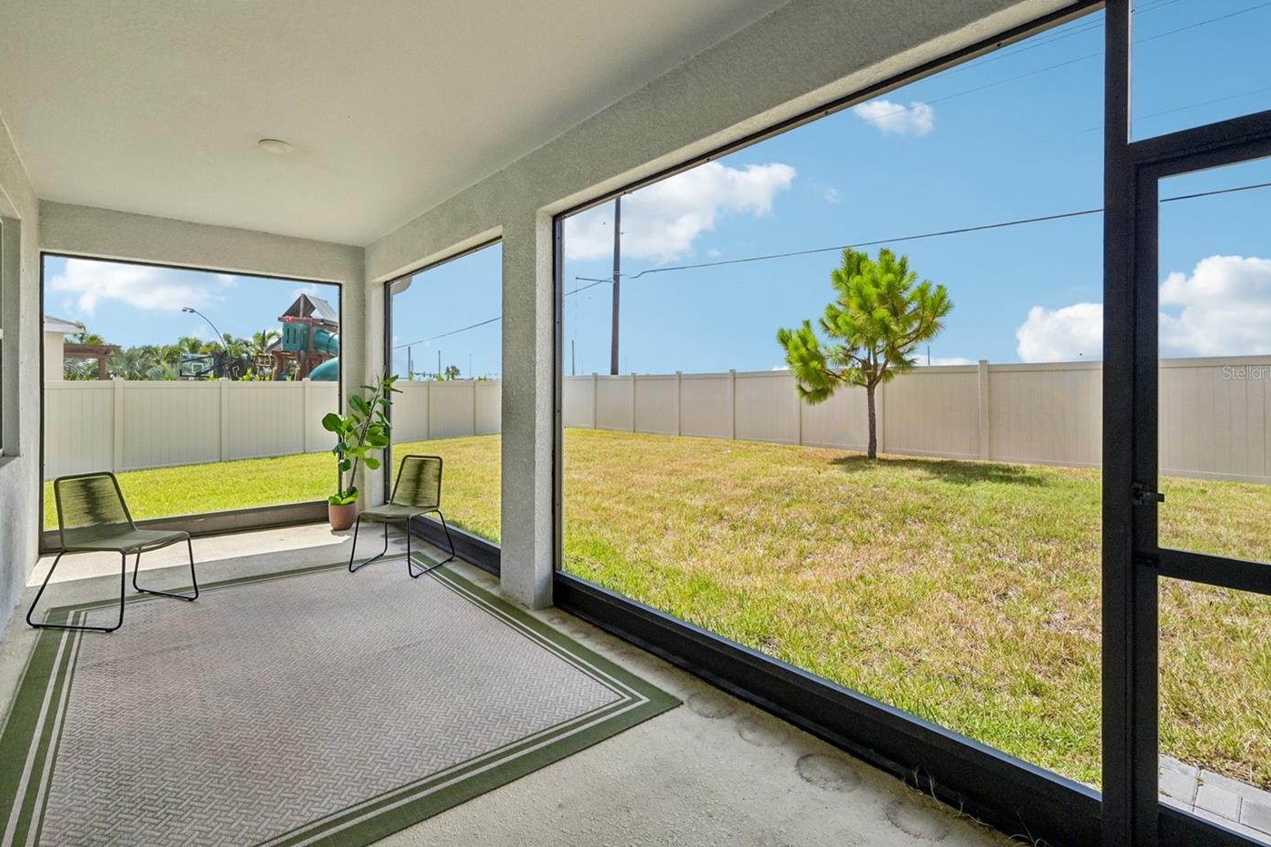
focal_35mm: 16
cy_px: 372
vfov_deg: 73.4
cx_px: 576
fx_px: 565
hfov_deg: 96.5
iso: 400
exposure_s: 1/800
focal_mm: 14
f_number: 8
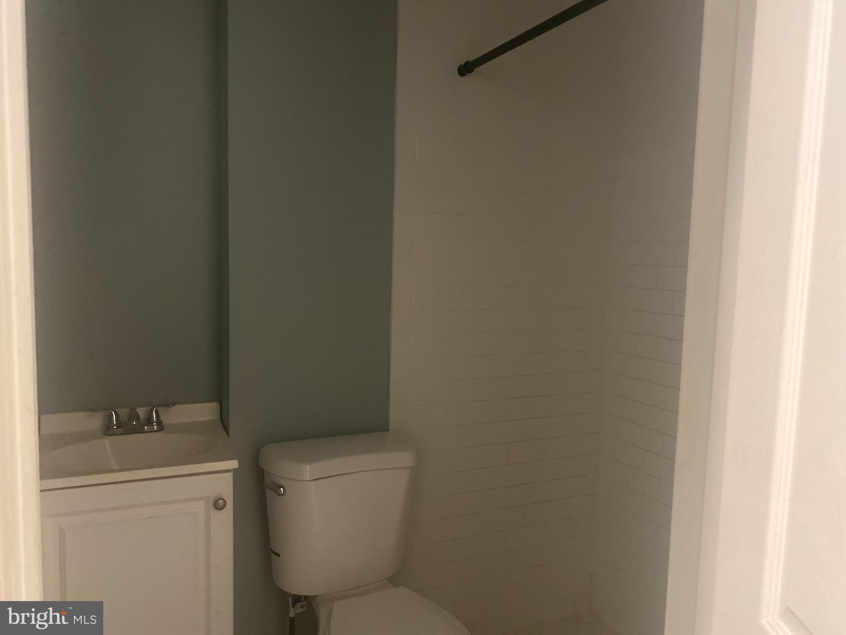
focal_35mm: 26
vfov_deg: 53.1
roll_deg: -0.7
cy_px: 318
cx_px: 423
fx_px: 635
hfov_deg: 67.3
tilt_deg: -5.7
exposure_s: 1/30
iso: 640
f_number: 1.8
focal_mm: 4.25
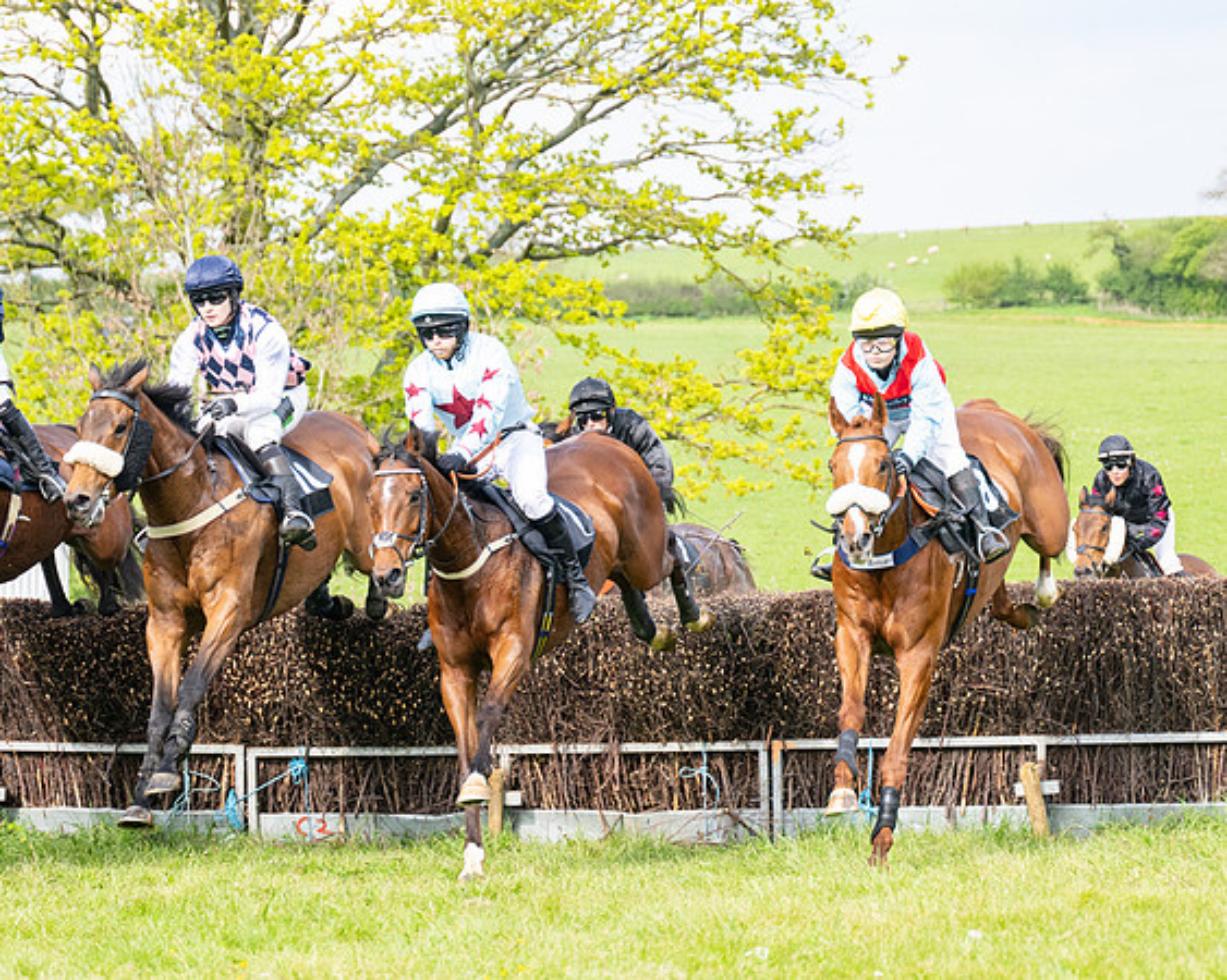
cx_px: 496
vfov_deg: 8.6
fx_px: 6532
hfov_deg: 10.7
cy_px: 482
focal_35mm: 180
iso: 400
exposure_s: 1/1600
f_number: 4
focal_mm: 98
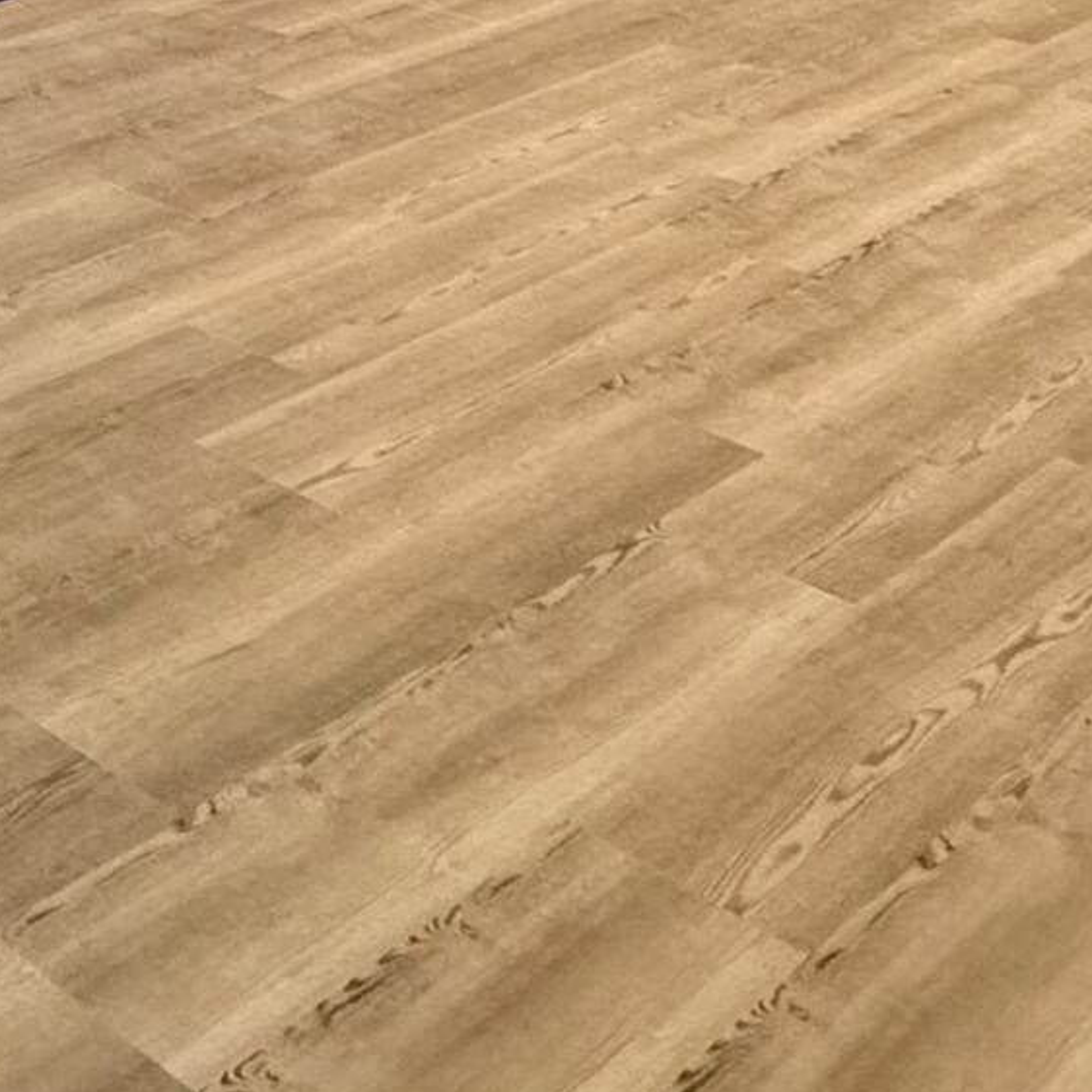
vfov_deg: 22.3
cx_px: -361
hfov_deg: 23.0
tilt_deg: -6.4
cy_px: -459
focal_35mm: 66
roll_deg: -0.7
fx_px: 2356
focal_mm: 2.22
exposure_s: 1/120
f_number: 2.2
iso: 160
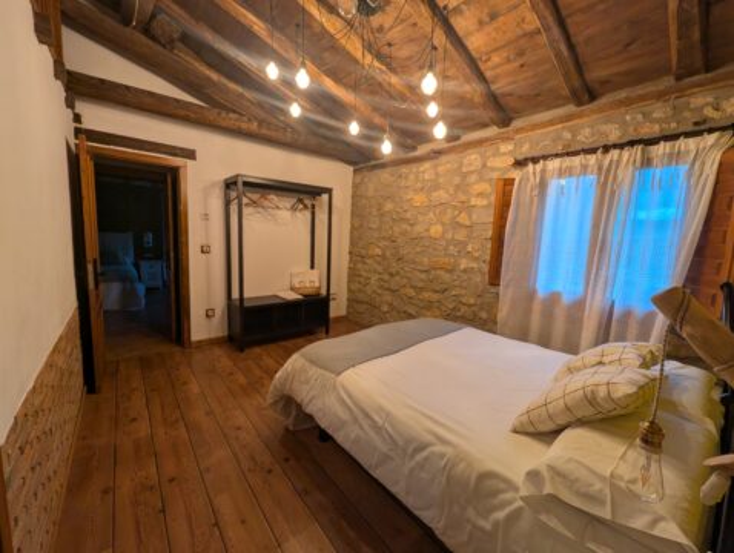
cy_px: 276
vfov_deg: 90.1
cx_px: 367
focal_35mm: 13
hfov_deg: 106.1
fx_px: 276
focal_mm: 1.95
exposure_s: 1/100
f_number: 2.2
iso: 258
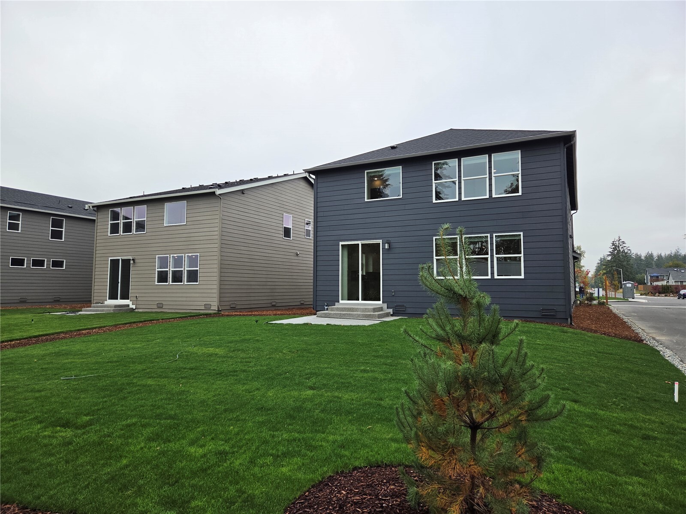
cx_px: 343
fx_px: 456
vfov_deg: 58.9
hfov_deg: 73.9
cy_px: 257
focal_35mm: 23
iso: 80
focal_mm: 5.4
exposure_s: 1/2352
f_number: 1.8
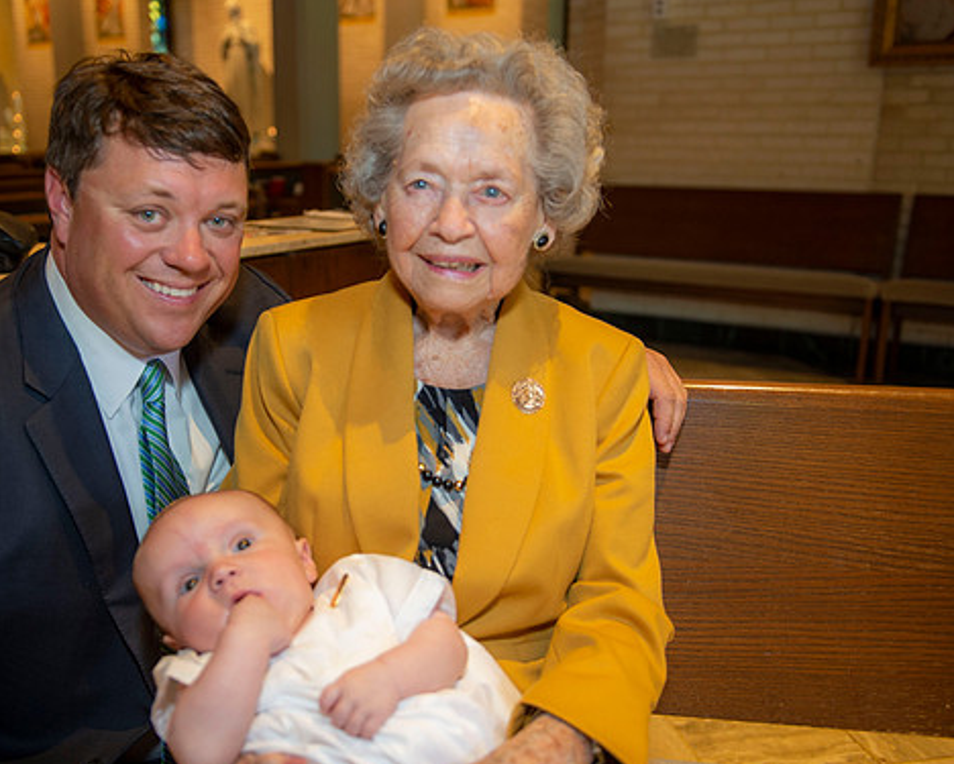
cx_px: 391
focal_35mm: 36
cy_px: 389
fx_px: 1017
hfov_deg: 50.0
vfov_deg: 41.2
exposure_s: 1/100
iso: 900
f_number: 2.8
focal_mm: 31
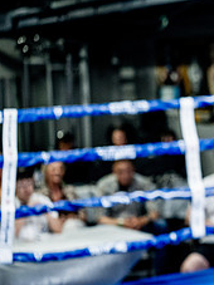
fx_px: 1015
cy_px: 168
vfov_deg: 16.0
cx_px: 327
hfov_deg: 11.5
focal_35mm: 123
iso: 4000
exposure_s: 1/1000
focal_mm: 50
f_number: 2
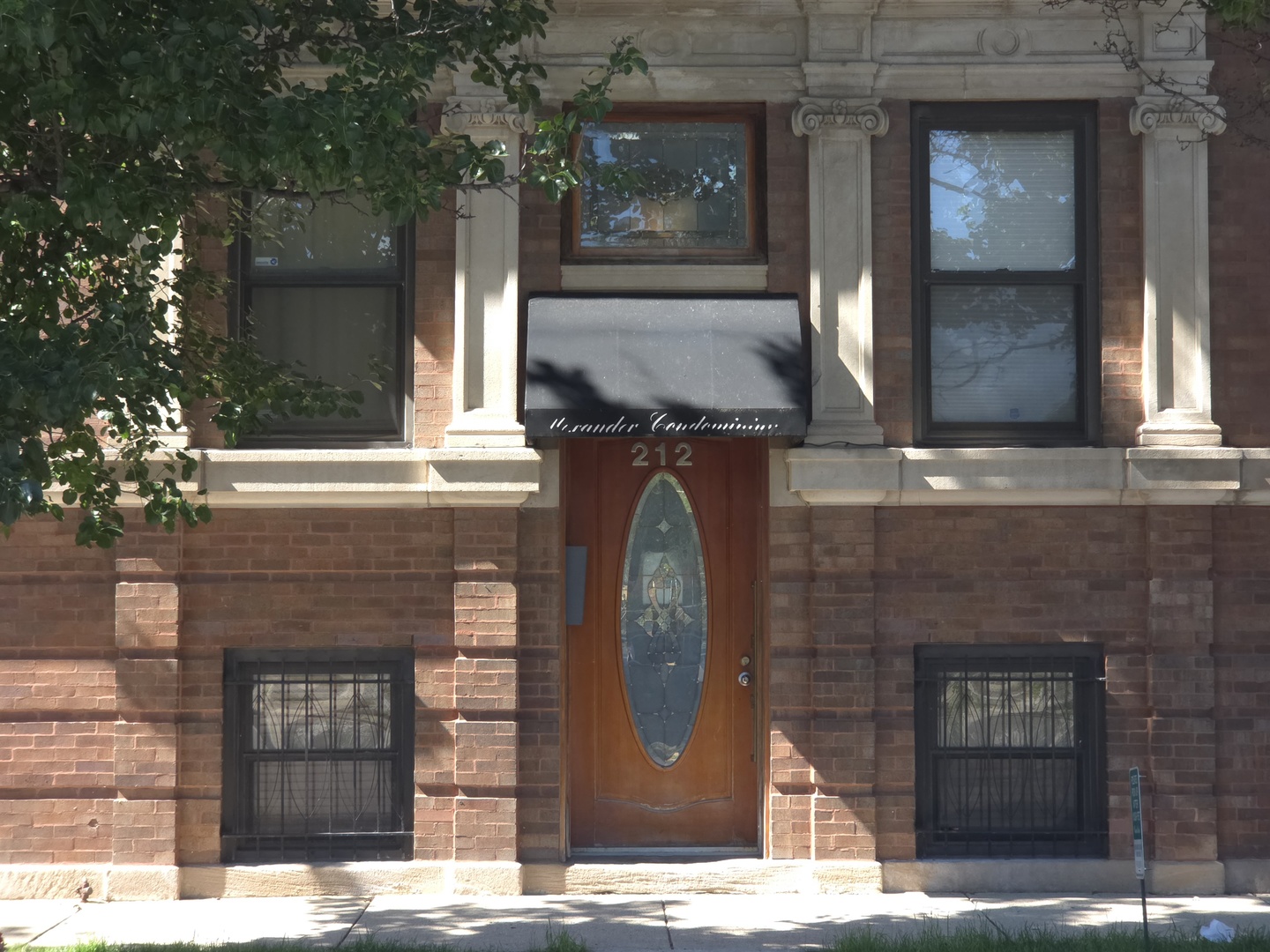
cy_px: 476
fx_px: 2531
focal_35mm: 69
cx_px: 635
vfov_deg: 21.3
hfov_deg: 28.2
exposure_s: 1/120
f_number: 2.4
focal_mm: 7
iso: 25
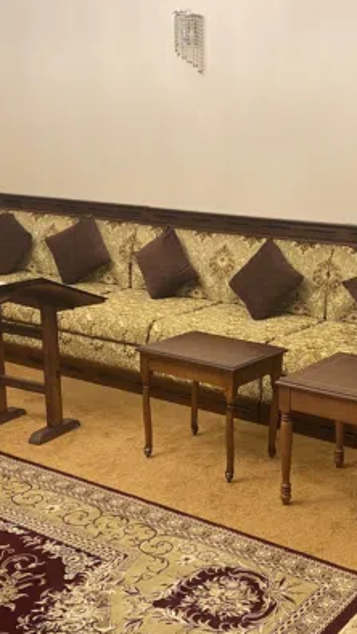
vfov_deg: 44.5
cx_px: 281
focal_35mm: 46
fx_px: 773
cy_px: 341
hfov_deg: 25.6
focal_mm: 4.25
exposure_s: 1/50
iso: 100
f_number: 1.8
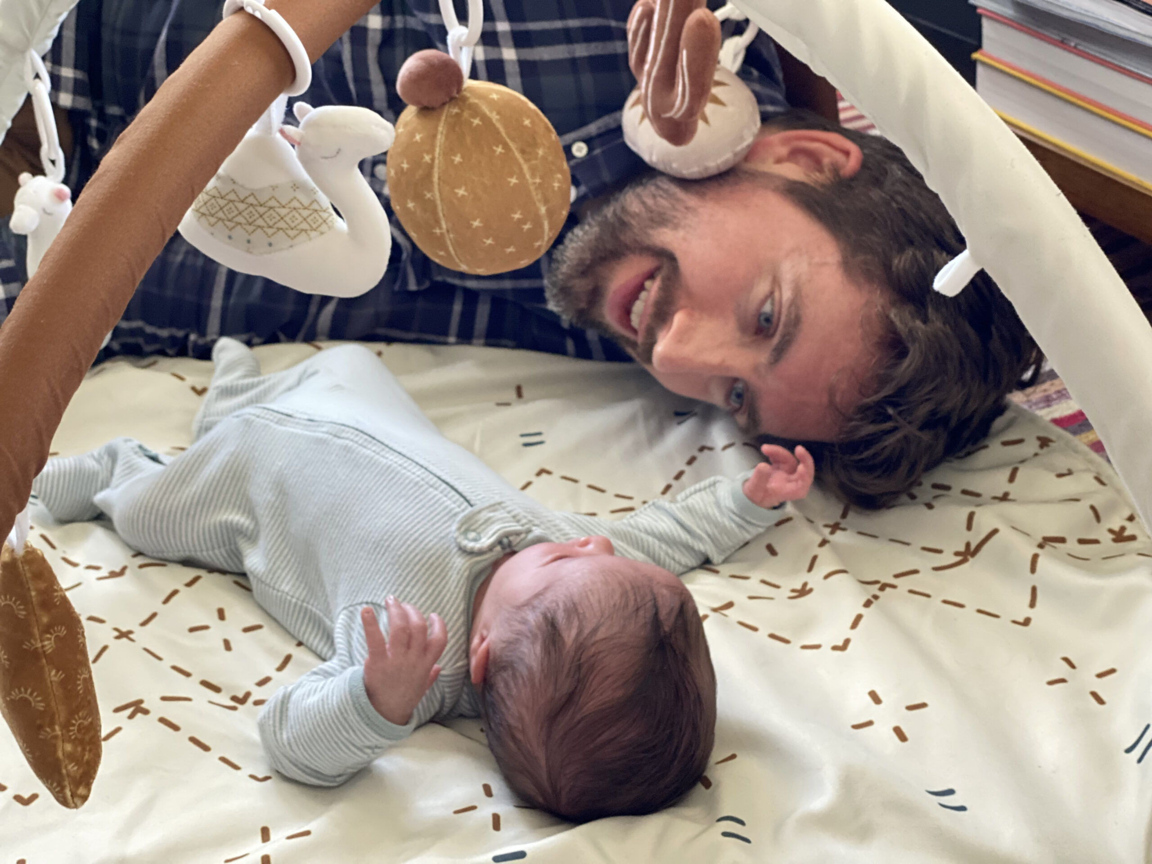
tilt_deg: -30.9
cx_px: 576
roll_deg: +0.8
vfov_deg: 28.0
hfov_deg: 36.8
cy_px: 432
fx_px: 1731
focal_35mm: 52
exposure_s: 1/40
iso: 400
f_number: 2
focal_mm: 6
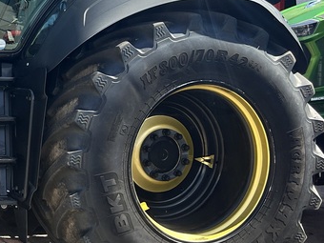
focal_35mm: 77
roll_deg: -1.5
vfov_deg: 19.1
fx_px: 721
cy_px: 86
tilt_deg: -1.9
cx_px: -75
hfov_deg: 23.0
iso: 50
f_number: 1.5
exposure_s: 1/1751
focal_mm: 5.7
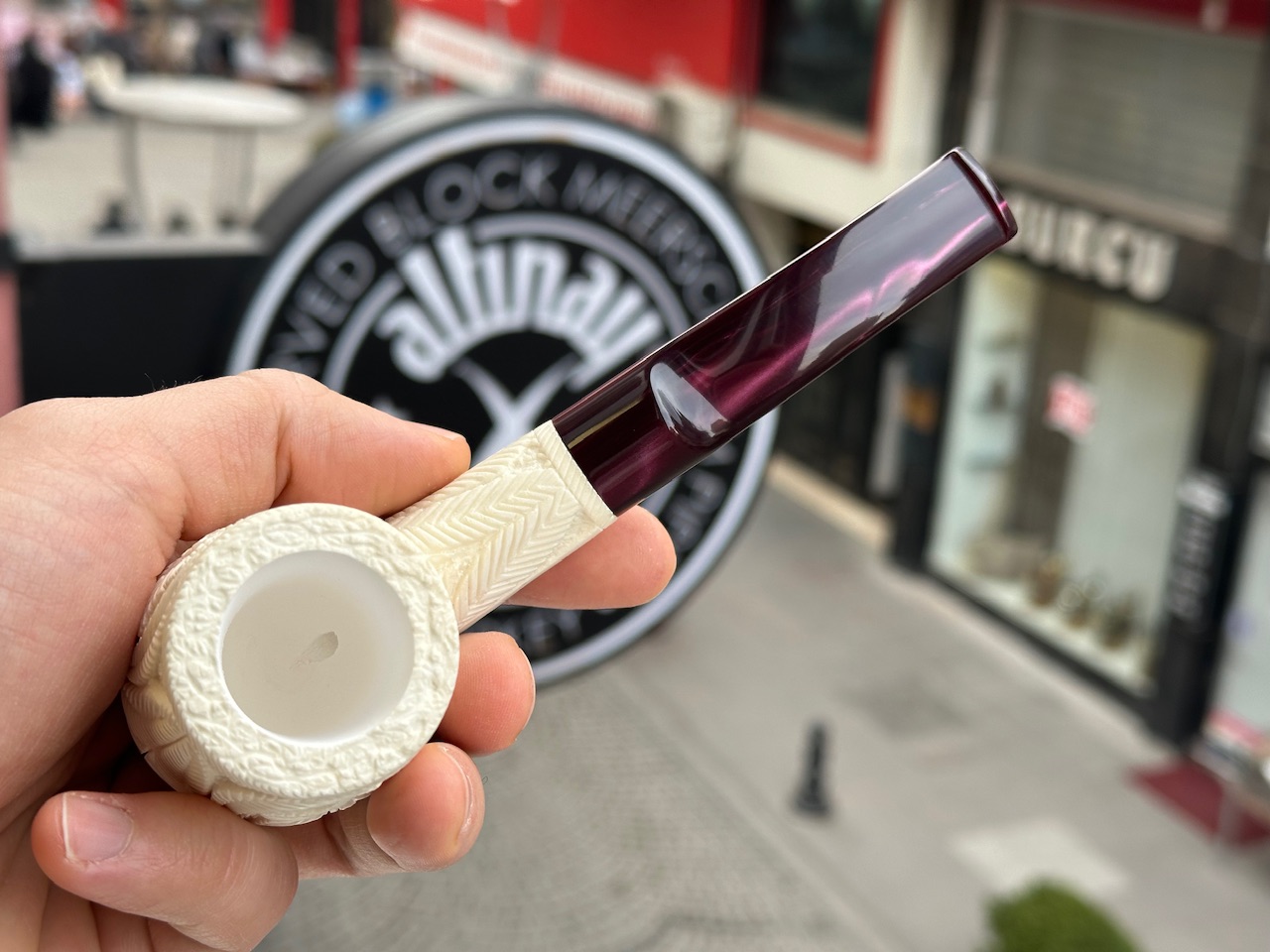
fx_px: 1761
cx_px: 635
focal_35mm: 48
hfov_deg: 39.7
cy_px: 476
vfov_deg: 30.3
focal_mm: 6.86
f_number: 1.78
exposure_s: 1/321
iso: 64
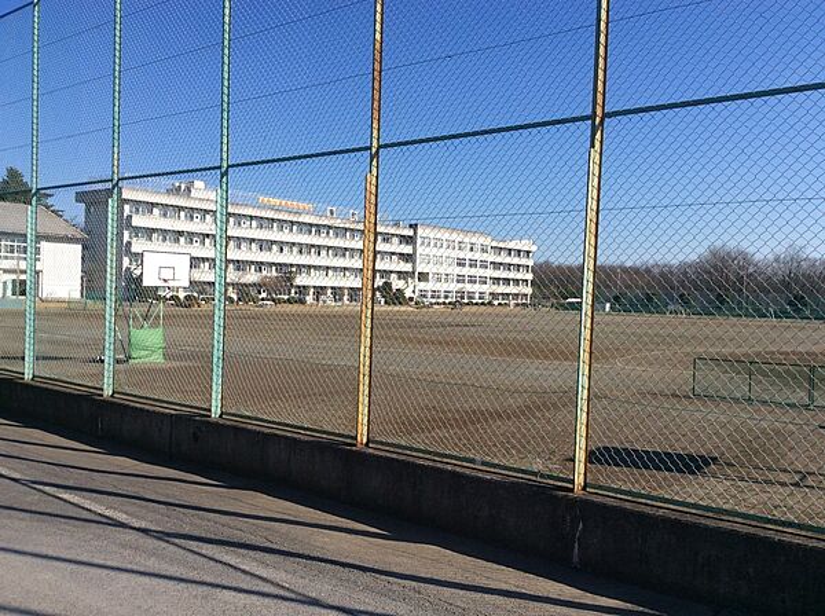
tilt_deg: -1.5
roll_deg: -0.8
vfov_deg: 44.0
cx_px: 412
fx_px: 761
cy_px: 308
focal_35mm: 32
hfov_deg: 56.9
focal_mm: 3.3
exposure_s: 1/1330
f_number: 2.4
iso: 32
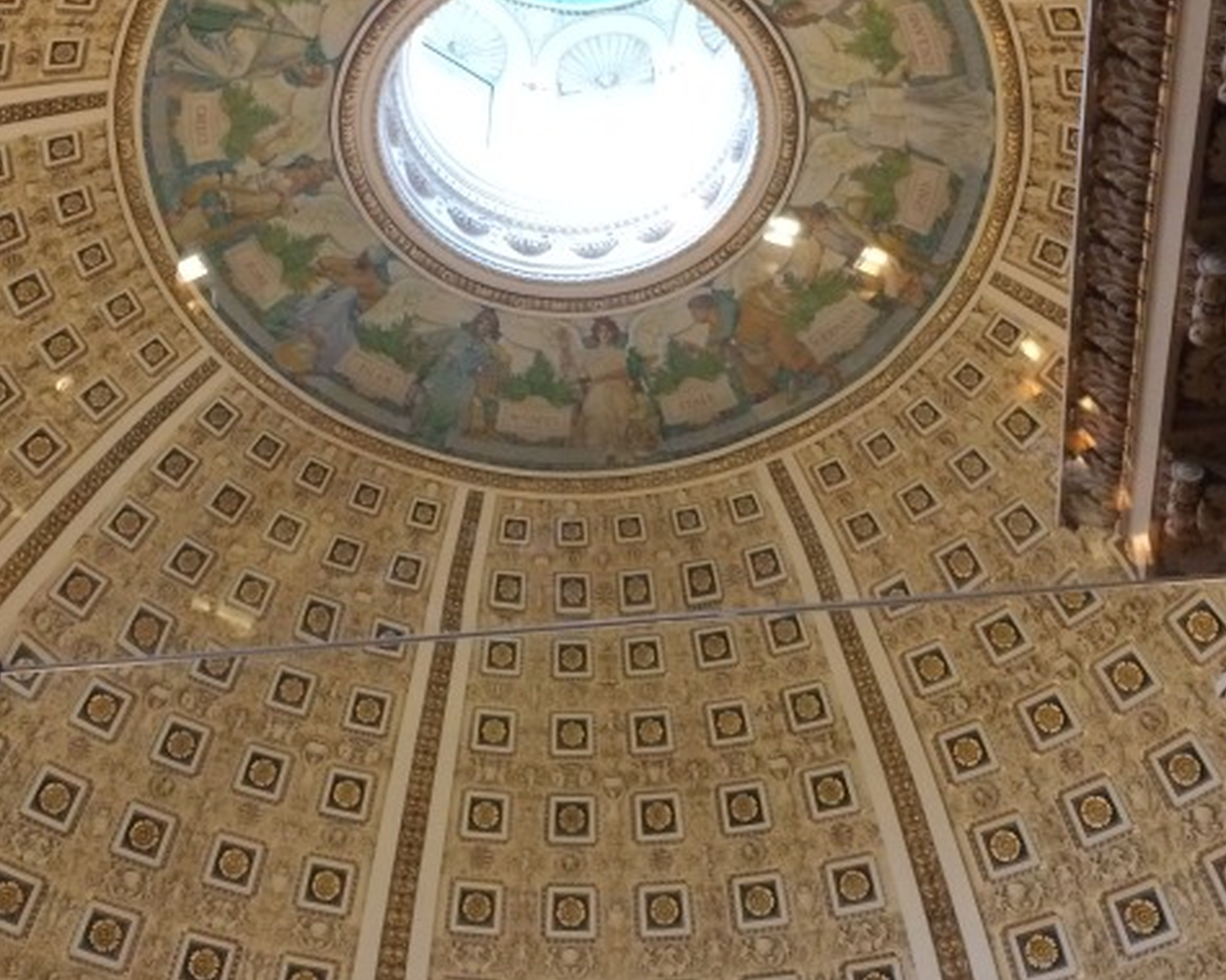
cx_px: 522
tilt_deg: +39.9
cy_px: 578
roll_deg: -1.9
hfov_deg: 36.6
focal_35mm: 51
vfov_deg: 29.6
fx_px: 1850
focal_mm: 4.15
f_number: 2.2
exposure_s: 1/30
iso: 320
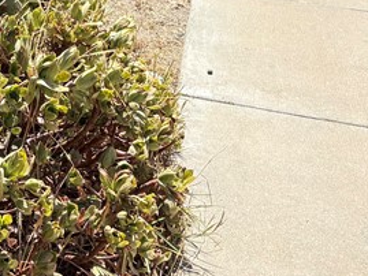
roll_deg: -2.4
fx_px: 1053
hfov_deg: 18.9
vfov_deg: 13.5
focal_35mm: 99
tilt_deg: -11.9
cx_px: -56
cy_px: -208
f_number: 1.6
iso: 50
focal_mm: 5.96
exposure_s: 1/1901
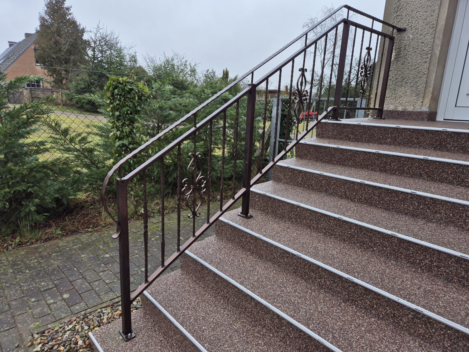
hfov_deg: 73.9
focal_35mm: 23
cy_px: 176
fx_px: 312
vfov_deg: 58.9
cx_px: 234
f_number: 1.8
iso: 25
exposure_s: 1/198
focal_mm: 5.4
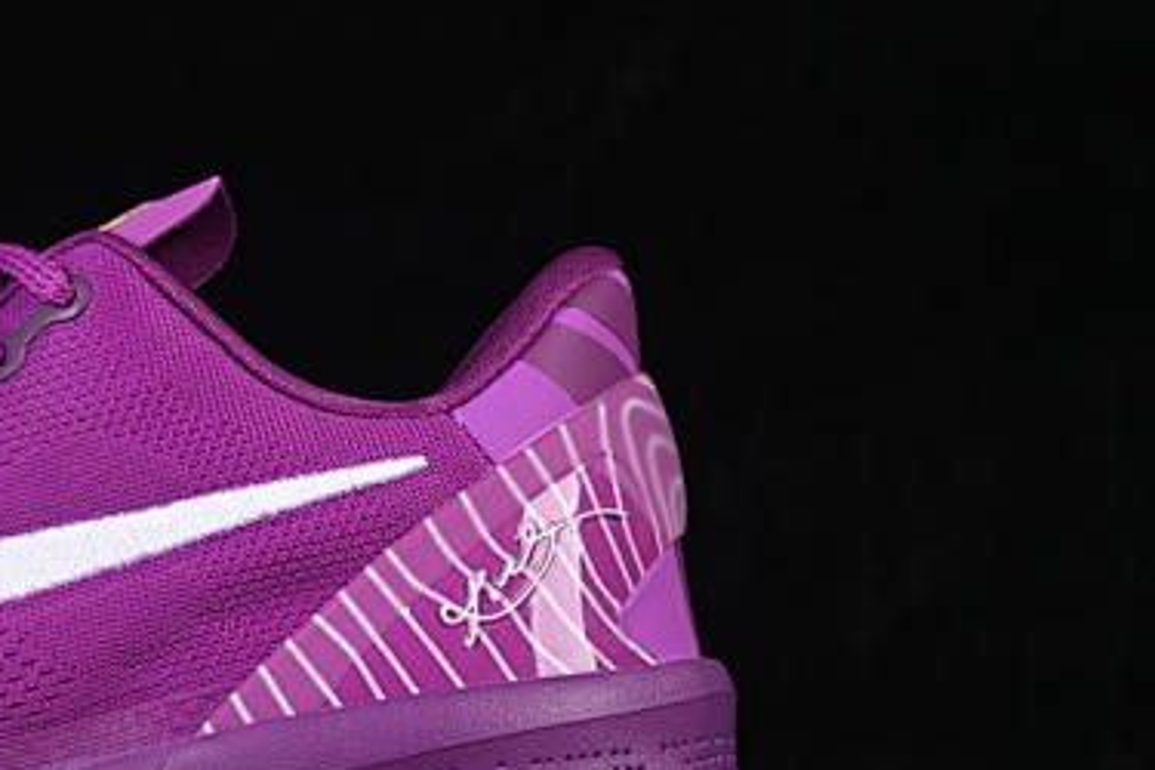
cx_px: -74
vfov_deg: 8.6
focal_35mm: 160
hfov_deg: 12.6
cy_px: 417
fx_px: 5133
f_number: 8
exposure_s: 1/80
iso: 160
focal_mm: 50
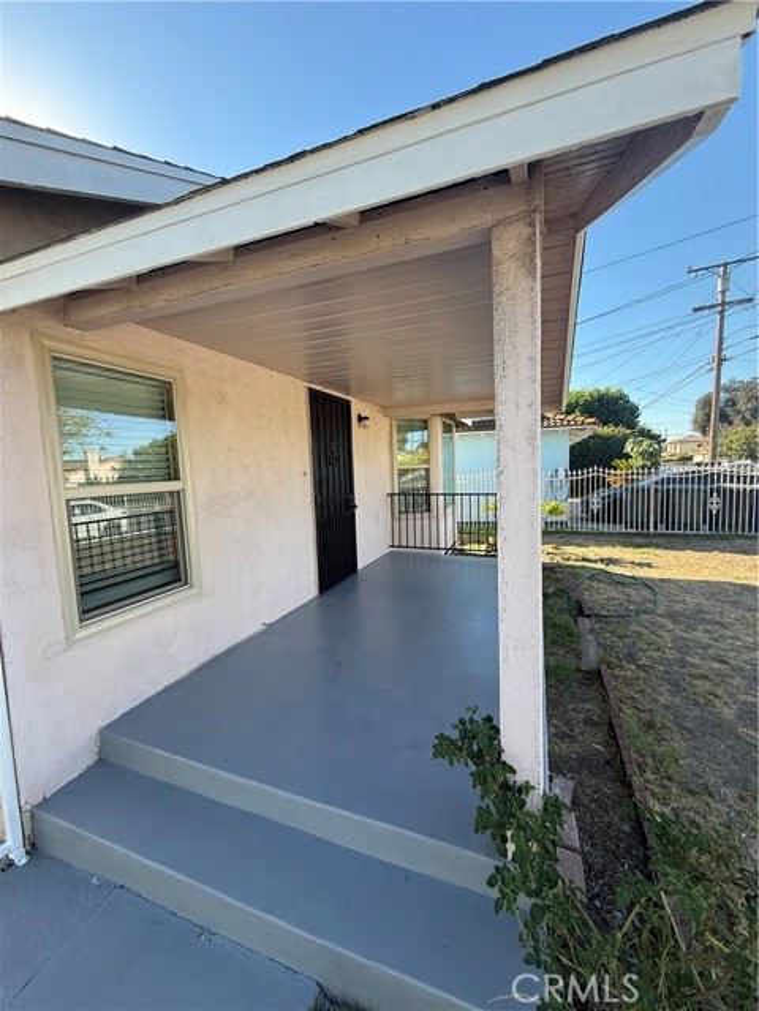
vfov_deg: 102.1
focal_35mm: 14
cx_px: 380
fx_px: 409
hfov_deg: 85.7
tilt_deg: -5.7
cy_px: 506
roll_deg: +1.9
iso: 50
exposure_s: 1/316
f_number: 2.2
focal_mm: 2.22
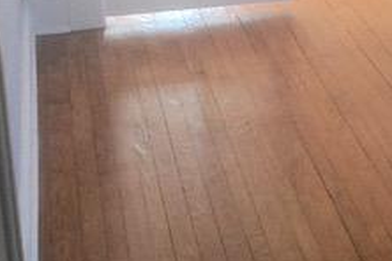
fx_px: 1143
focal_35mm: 105
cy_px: -95
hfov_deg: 19.3
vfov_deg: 12.6
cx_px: 297
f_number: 2.4
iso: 100
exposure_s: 1/120
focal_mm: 4.28
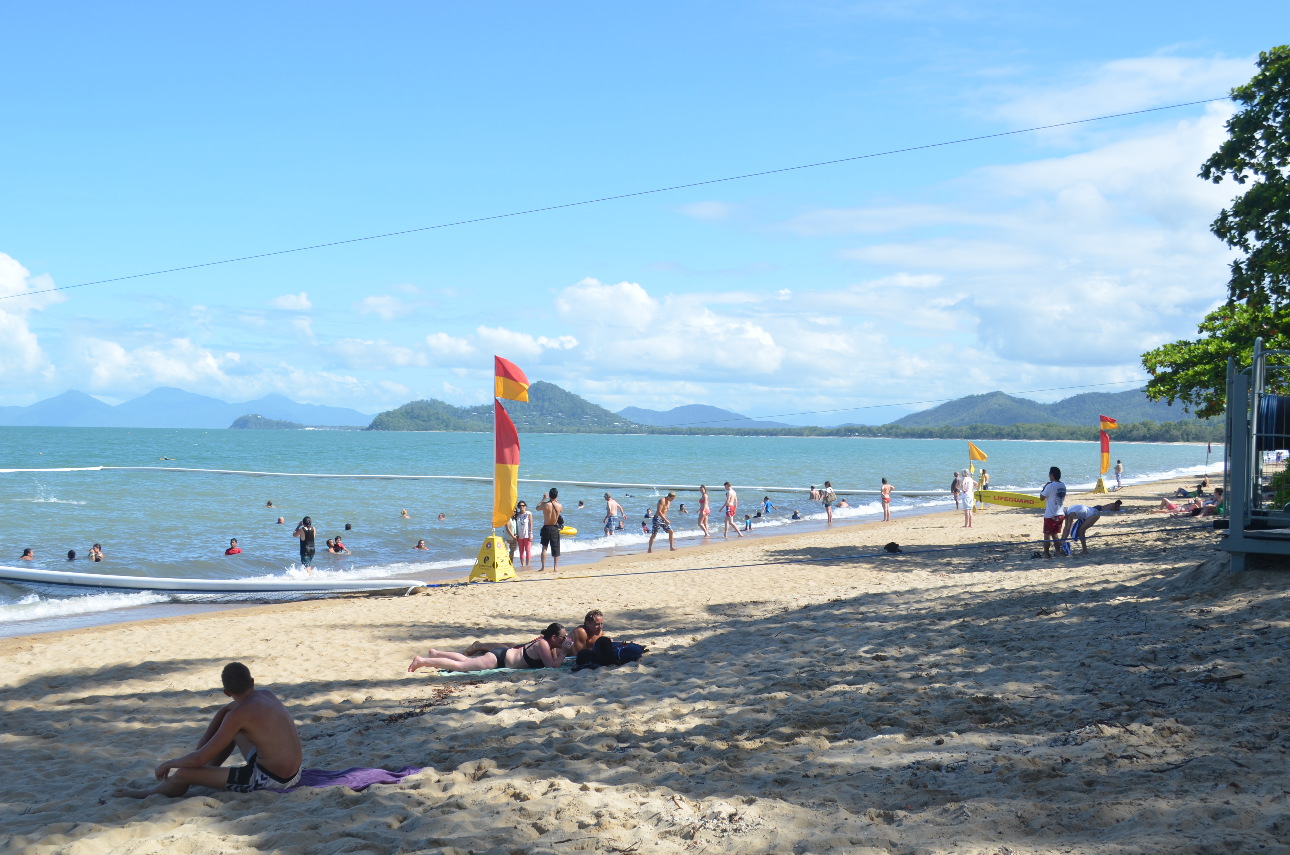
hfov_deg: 49.6
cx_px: 645
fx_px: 1395
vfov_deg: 34.1
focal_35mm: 39
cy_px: 428
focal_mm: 26
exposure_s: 1/200
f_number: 7.1
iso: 100
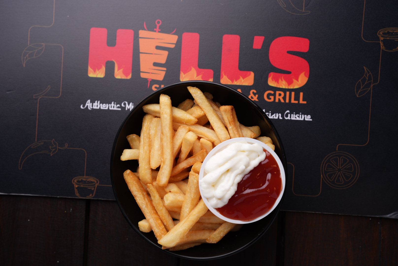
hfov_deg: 39.6
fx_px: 553
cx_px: 199
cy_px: 133
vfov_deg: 27.0
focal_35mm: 50
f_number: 6.3
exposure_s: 1/250
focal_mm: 50
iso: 160
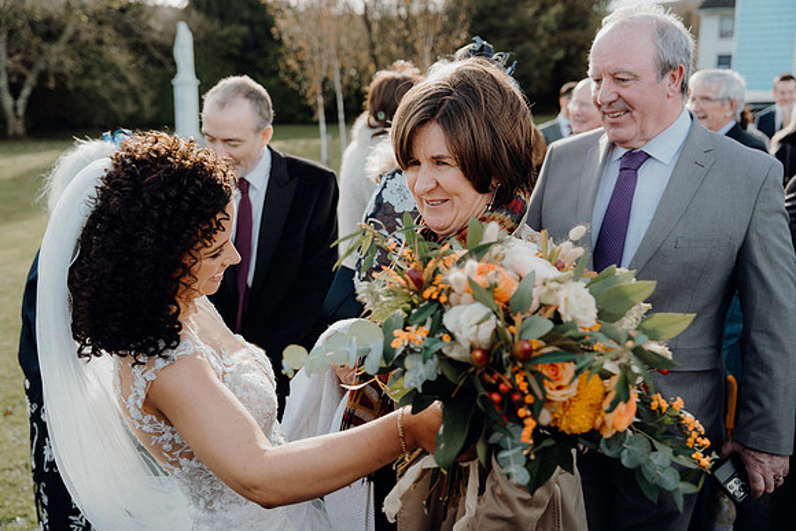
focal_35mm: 37
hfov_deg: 51.9
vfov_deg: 36.0
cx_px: 398
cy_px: 266
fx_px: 818
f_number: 3.5
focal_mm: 37
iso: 125
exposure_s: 1/400
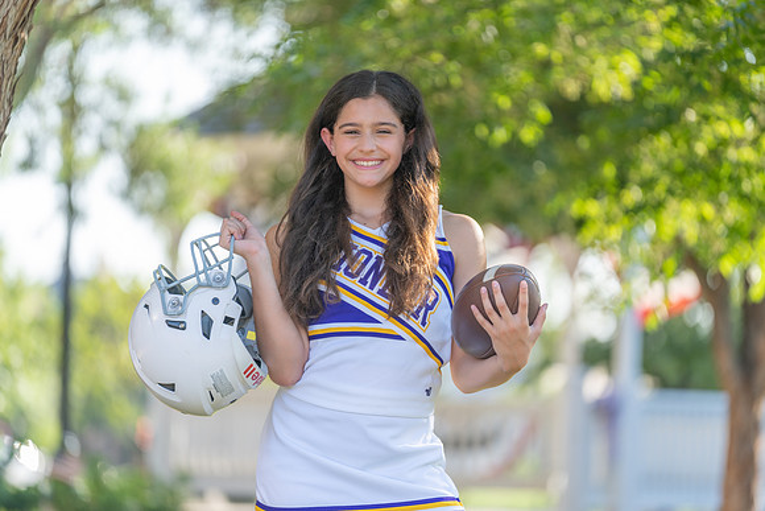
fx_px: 3891
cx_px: 382
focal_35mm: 183
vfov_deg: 7.5
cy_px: 256
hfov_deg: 11.2
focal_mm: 179
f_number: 2.8
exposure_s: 1/320
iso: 100
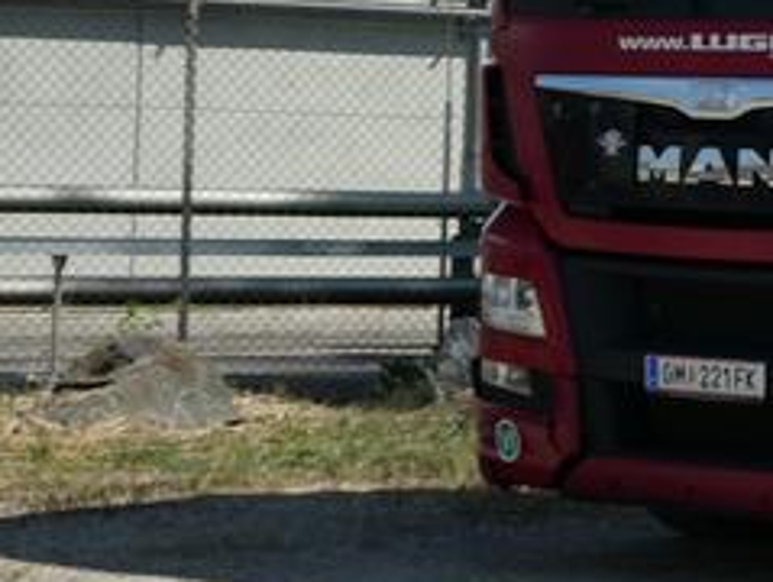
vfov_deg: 10.1
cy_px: 32
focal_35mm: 147
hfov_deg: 12.5
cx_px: 1268
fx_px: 3288
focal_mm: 7.8
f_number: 3.9
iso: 80
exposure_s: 1/800
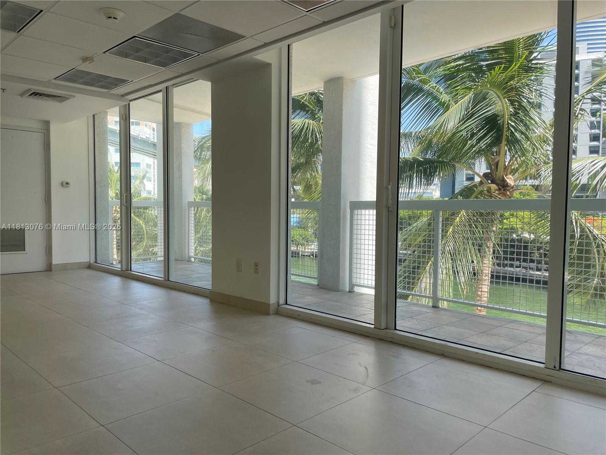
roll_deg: -1.7
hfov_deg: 67.3
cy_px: 228
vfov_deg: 53.1
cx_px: 303
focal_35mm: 26
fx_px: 455
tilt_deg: -3.3
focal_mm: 4.2
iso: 32
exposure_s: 1/500
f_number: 1.6
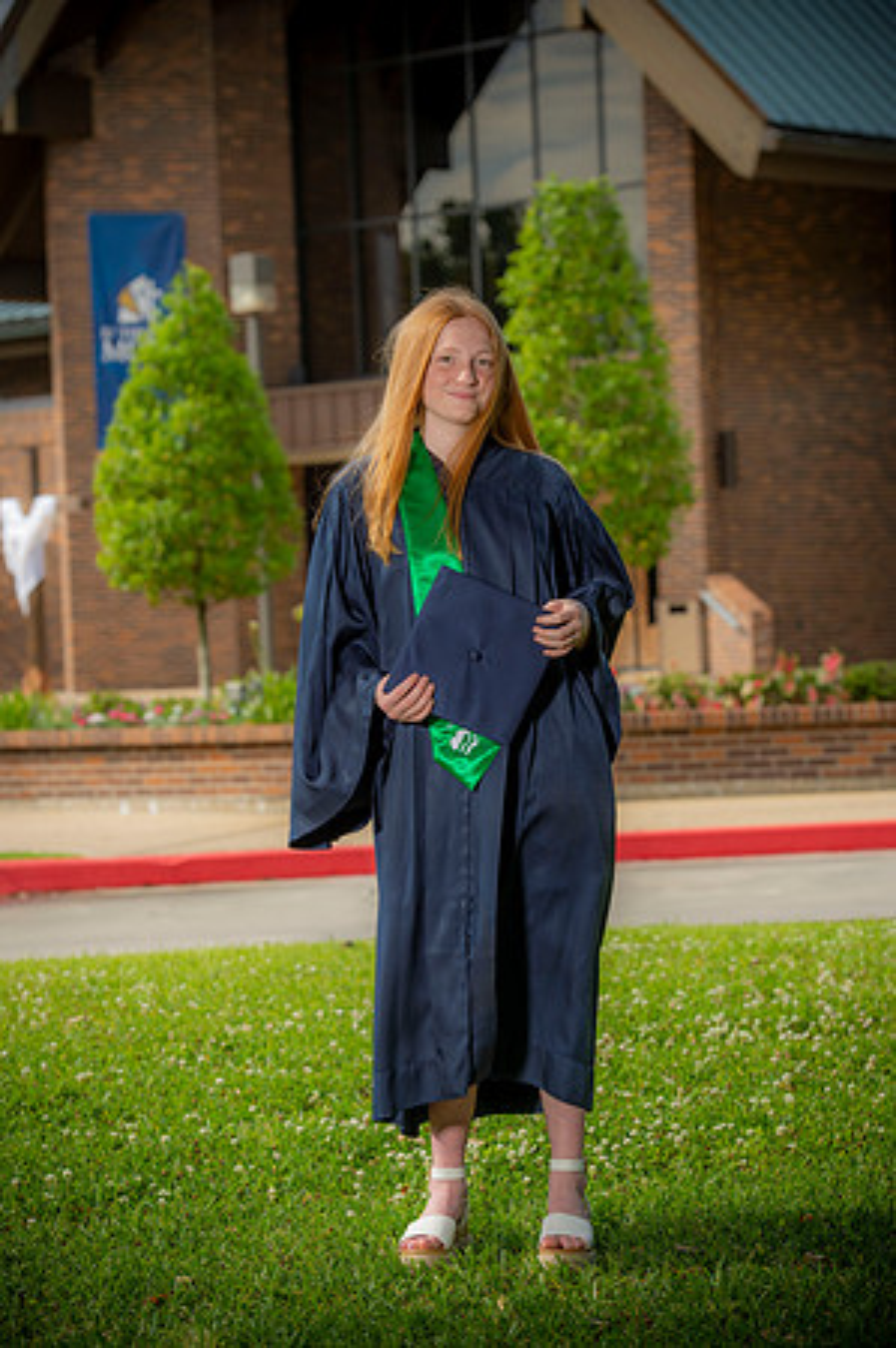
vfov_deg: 19.5
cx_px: 448
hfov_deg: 13.0
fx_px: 3929
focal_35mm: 105
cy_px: 674
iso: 80
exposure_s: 1/250
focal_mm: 105
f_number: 5.6
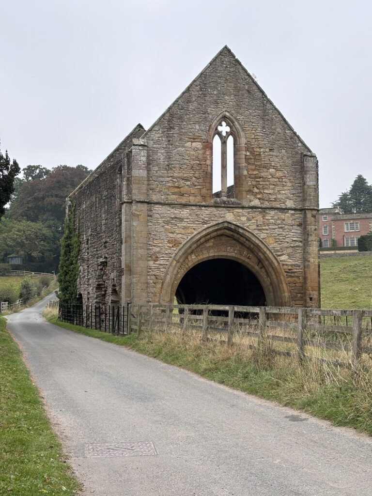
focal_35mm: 52
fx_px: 745
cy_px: 248
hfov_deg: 28.0
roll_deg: +0.7
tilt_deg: +4.5
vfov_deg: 36.8
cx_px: 186
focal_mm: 5.96
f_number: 1.6
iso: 32
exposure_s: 1/539
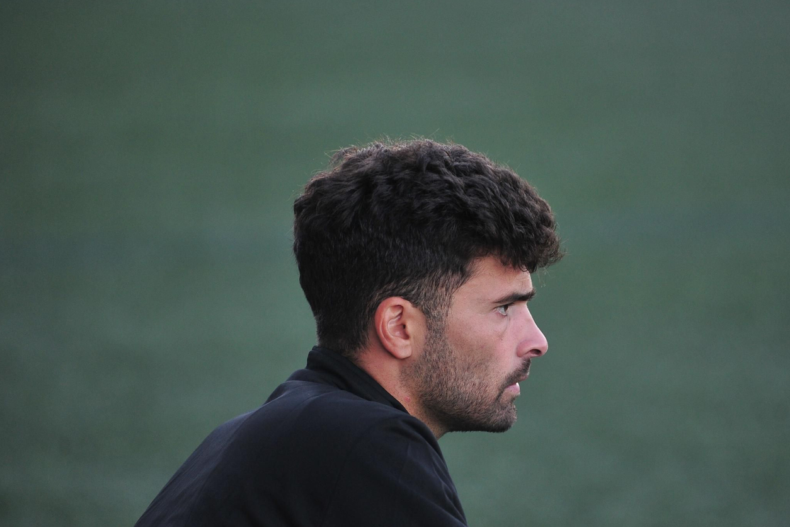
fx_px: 5595
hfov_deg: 8.1
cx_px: 471
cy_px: 295
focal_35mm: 255
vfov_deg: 5.4
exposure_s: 1/400
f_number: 2.8
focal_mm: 200
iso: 1000
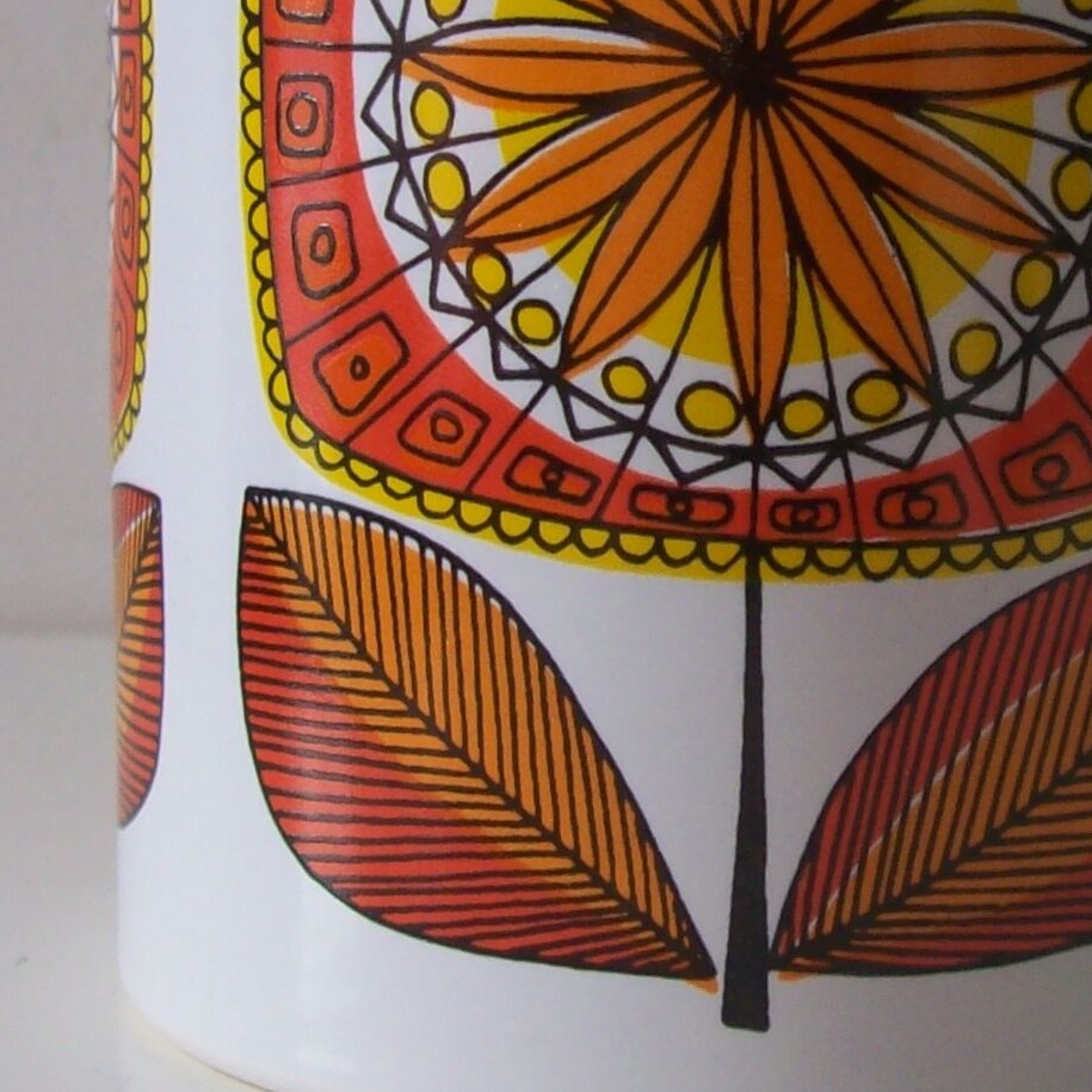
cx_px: 890
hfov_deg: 17.4
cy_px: 276
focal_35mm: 99
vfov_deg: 17.5
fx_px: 3533
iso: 80
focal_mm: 6
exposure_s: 1/64.9
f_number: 2.7
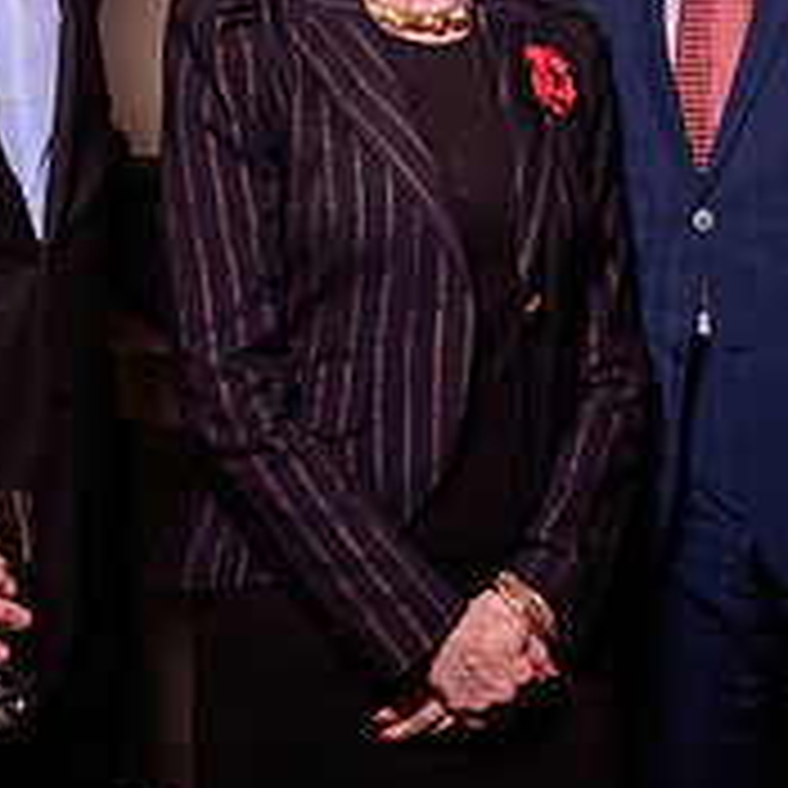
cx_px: 804
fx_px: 2910
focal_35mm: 113
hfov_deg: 15.1
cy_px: 156
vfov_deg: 15.3
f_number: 3.5
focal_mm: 35
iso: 800
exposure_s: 1/80
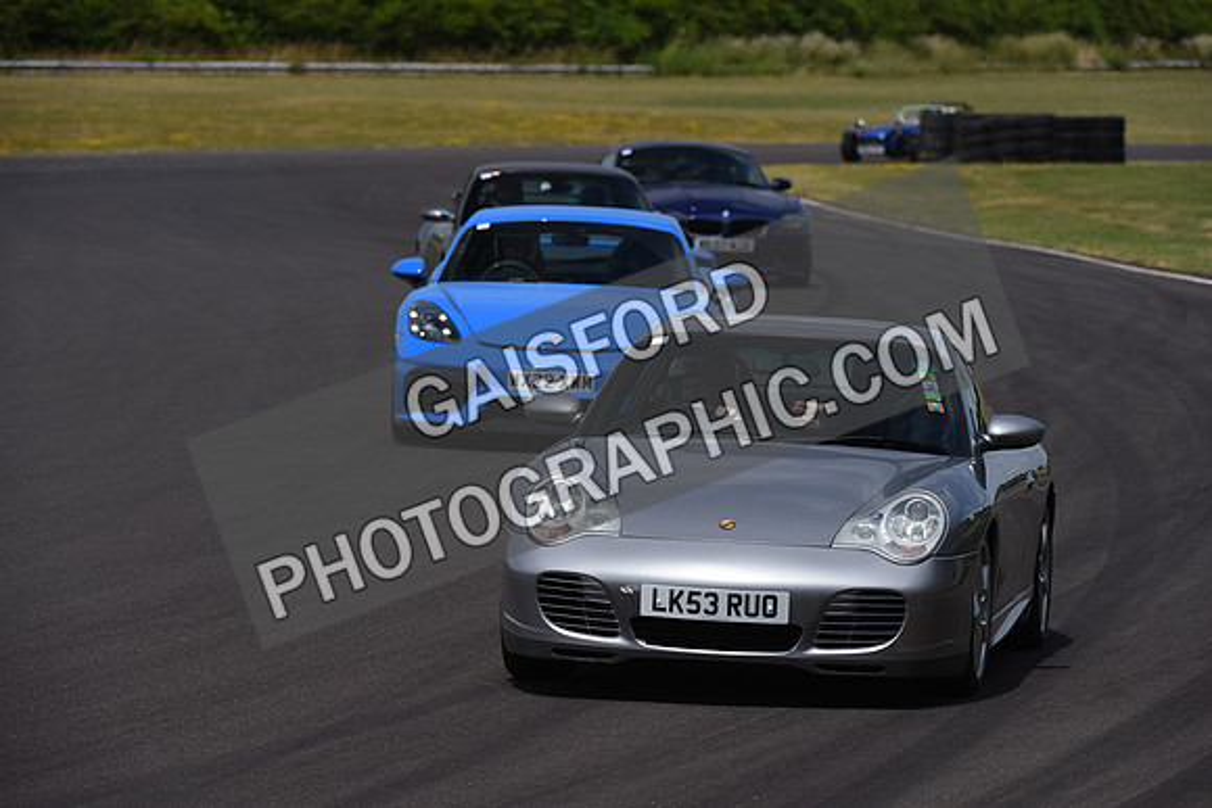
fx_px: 8082
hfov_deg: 8.6
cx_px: 606
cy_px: 404
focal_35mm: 240
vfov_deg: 5.7
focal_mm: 240
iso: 640
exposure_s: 1/1000
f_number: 8
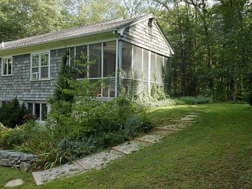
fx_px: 240
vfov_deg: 42.9
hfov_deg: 55.4
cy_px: 94
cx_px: 126
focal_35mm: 33
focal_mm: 6
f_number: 3.5
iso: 80
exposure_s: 1/125
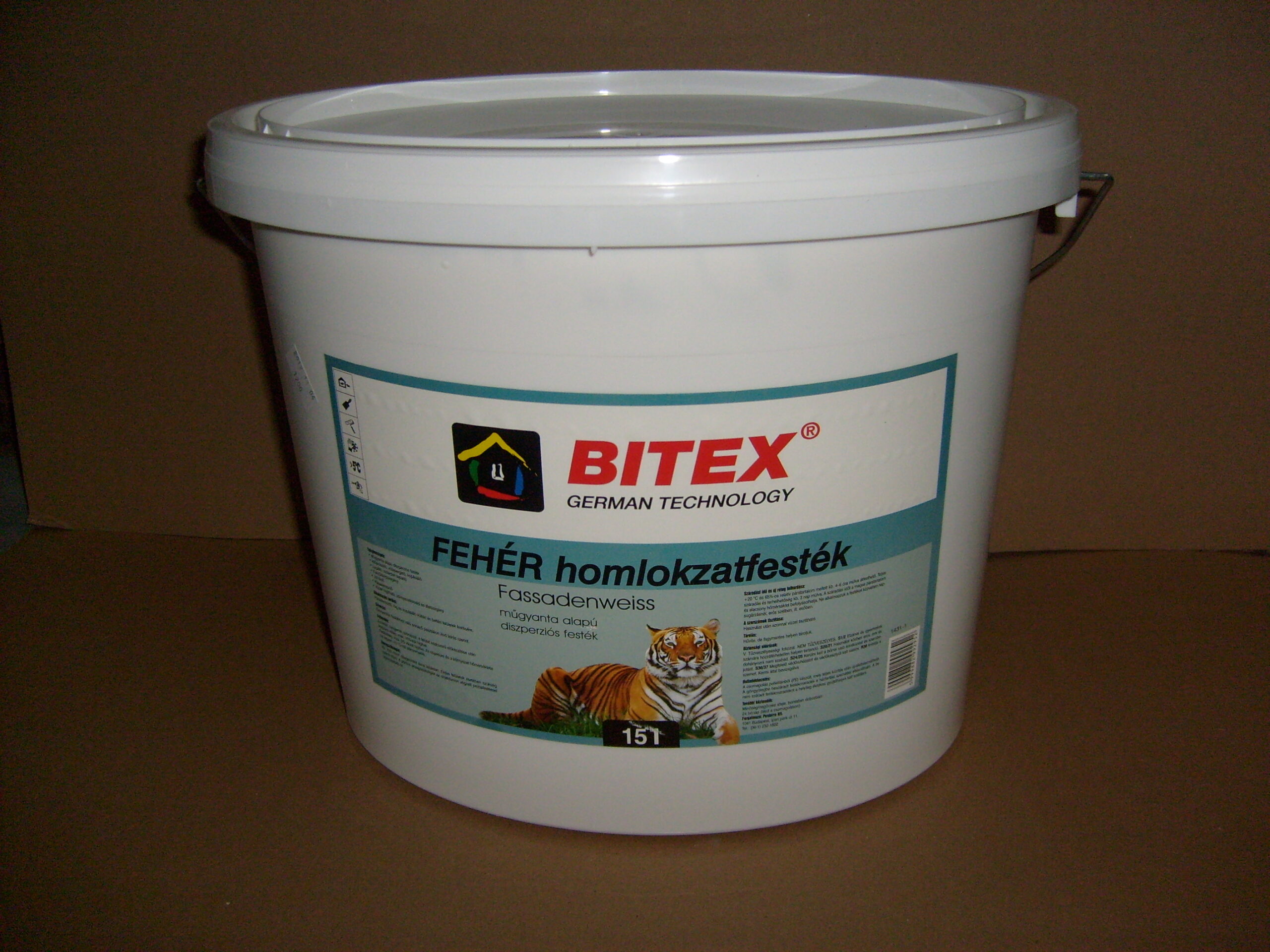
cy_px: 476
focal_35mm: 35
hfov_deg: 52.6
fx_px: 1284
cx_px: 635
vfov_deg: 40.7
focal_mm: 5.8
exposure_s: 1/45
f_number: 2.8
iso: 100
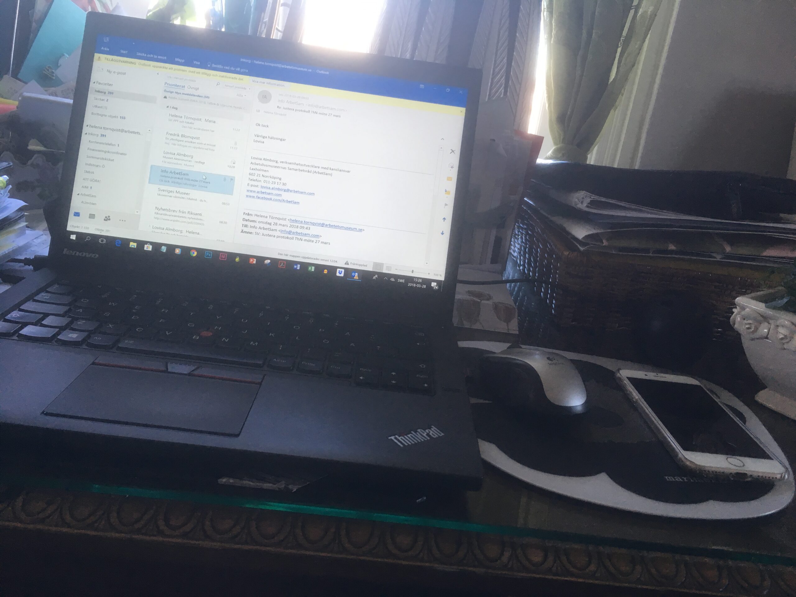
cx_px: 398
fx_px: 667
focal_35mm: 29
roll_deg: -9.0
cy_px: 298
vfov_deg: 48.2
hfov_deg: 61.7
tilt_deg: -18.6
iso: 32
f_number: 2.2
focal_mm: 4.15
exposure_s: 1/33
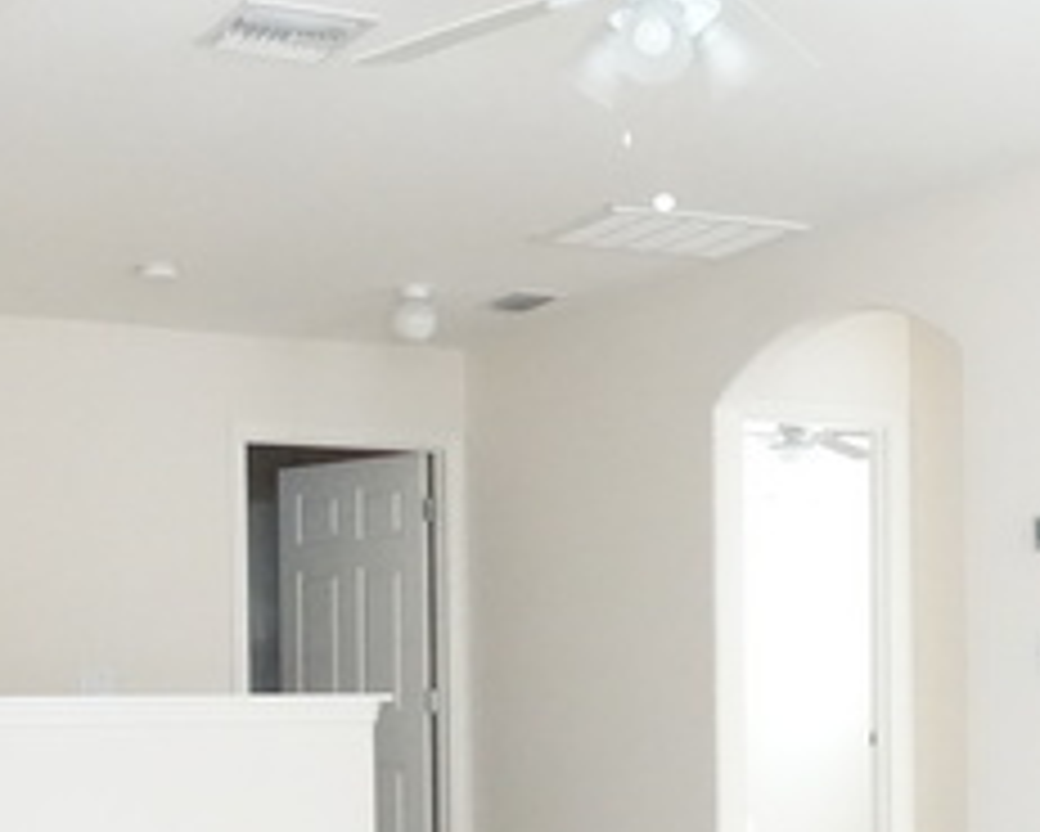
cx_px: 491
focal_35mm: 73
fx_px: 2248
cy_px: 760
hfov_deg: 26.0
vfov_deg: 20.5
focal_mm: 8.8
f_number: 8
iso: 6400
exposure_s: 1/20
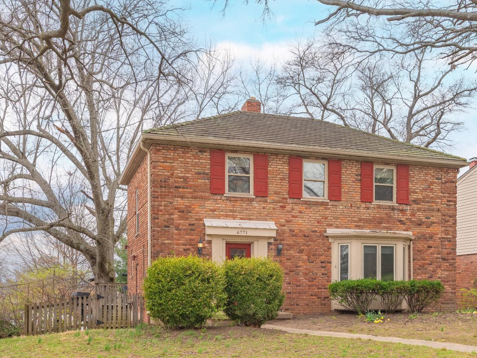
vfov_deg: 38.6
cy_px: 191
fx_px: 510
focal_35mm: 37
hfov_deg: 49.5
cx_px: 305
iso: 320
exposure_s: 1/6400
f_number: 7.1
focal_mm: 30
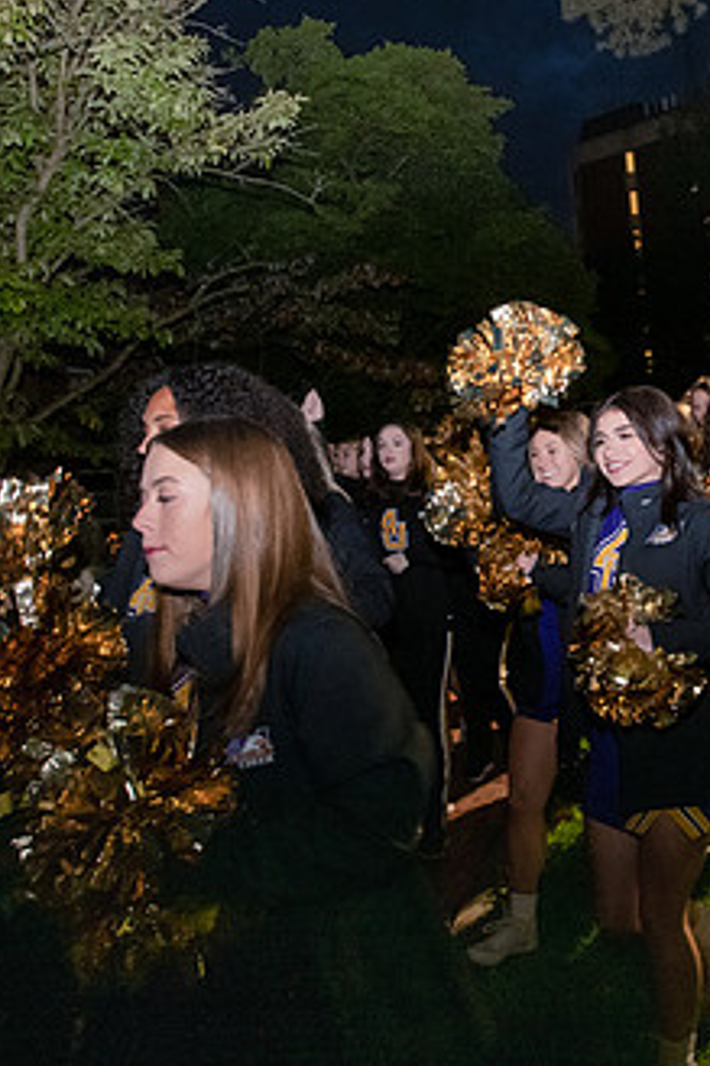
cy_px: 449
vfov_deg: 61.6
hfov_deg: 41.5
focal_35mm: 30
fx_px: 888
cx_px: 580
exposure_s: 1/40
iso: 5000
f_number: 5
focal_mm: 17
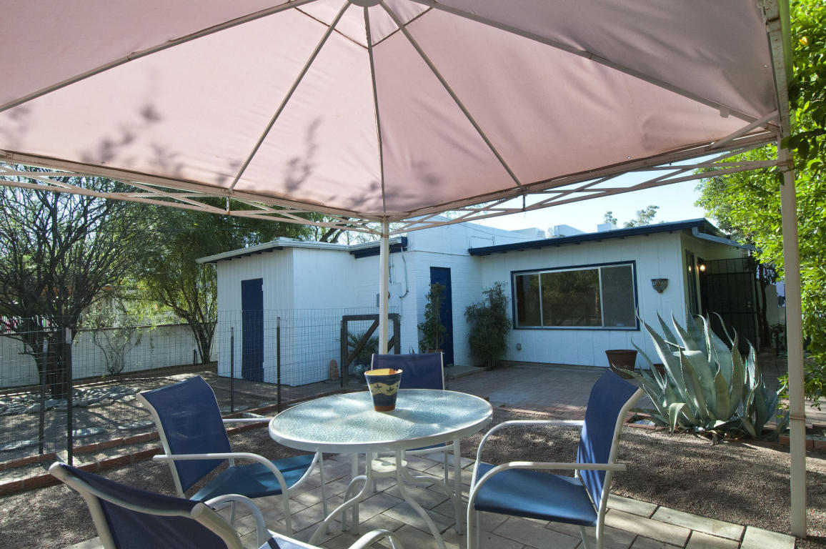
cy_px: 274
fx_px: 413
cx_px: 413
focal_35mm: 18
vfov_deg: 67.3
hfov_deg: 90.1
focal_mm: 12
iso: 500
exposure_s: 1/400
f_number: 10
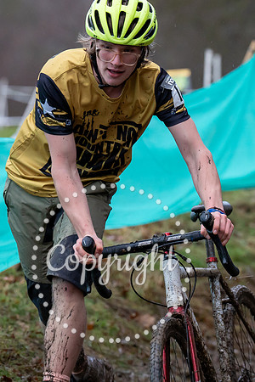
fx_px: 3622
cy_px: 107
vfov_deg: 6.0
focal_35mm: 341
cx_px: 118
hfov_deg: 4.0
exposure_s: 1/500
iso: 1600
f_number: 4
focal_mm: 158
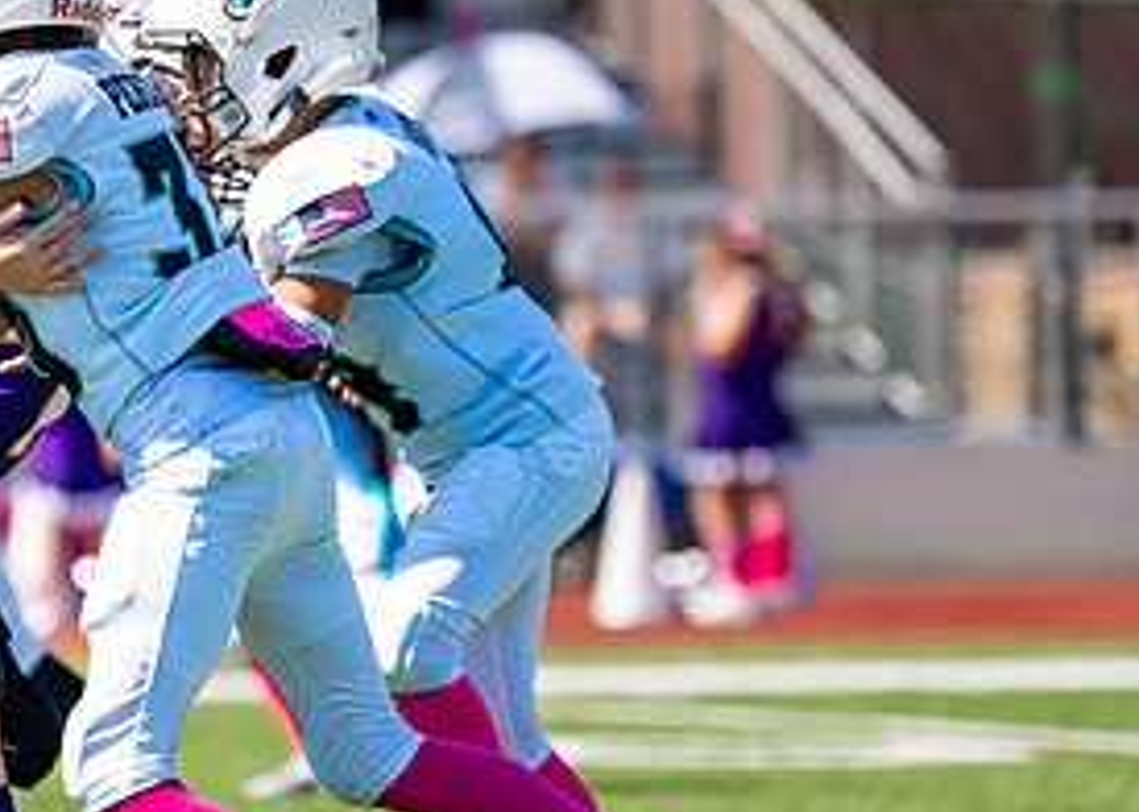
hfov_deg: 5.4
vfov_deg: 3.8
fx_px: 12122
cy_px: 479
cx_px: 121
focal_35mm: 375
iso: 100
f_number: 2.8
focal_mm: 143
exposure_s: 1/2000
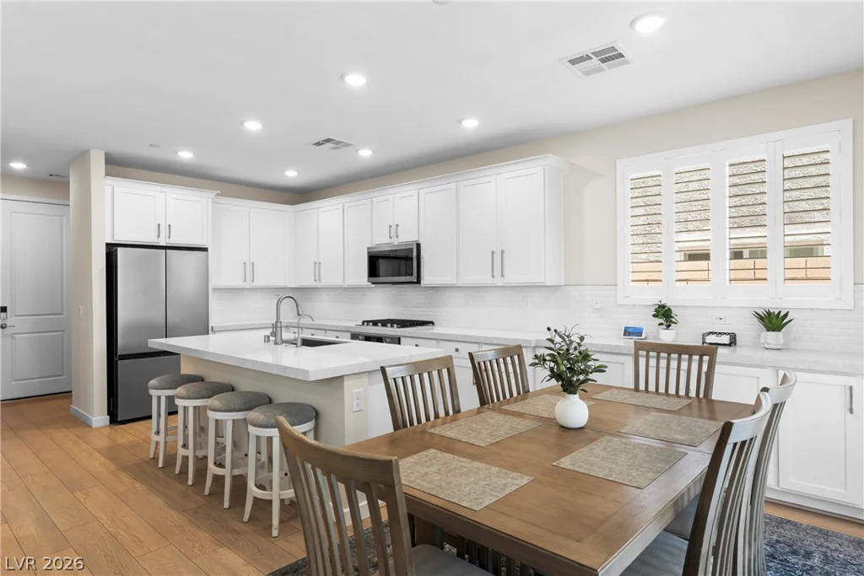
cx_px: 432
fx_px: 504
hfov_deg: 81.2
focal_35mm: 21
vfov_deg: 59.5
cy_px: 288
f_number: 8
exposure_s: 1/13
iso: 400
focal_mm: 21
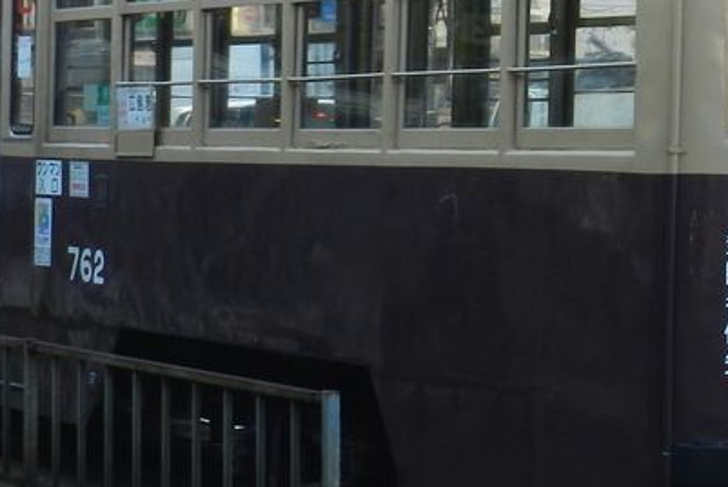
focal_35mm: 143
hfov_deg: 14.3
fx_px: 2894
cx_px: 472
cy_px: 55
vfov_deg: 9.6
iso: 160
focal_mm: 8.1
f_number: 4.2
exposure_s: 1/100
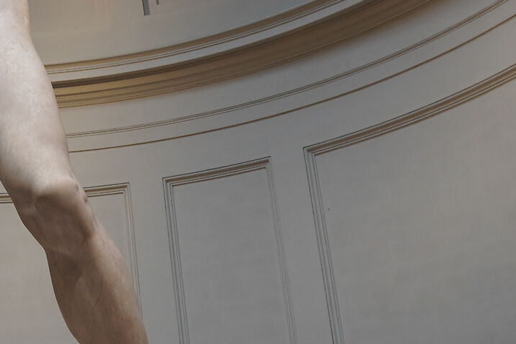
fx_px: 1372
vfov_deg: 14.2
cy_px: 44
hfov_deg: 20.2
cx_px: -64
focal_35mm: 96
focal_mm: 19
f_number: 4
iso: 200
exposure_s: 1/20
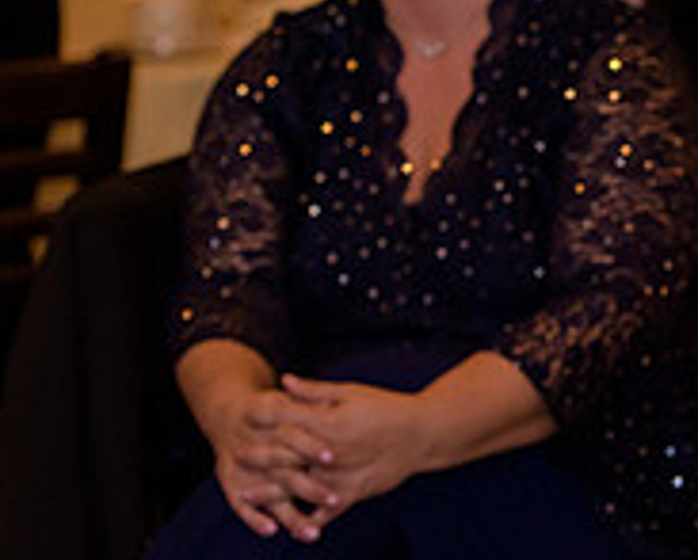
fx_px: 6766
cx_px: 957
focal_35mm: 327
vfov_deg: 4.7
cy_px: -13
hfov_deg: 5.9
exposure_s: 1/125
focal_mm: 110
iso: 1600
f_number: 3.2
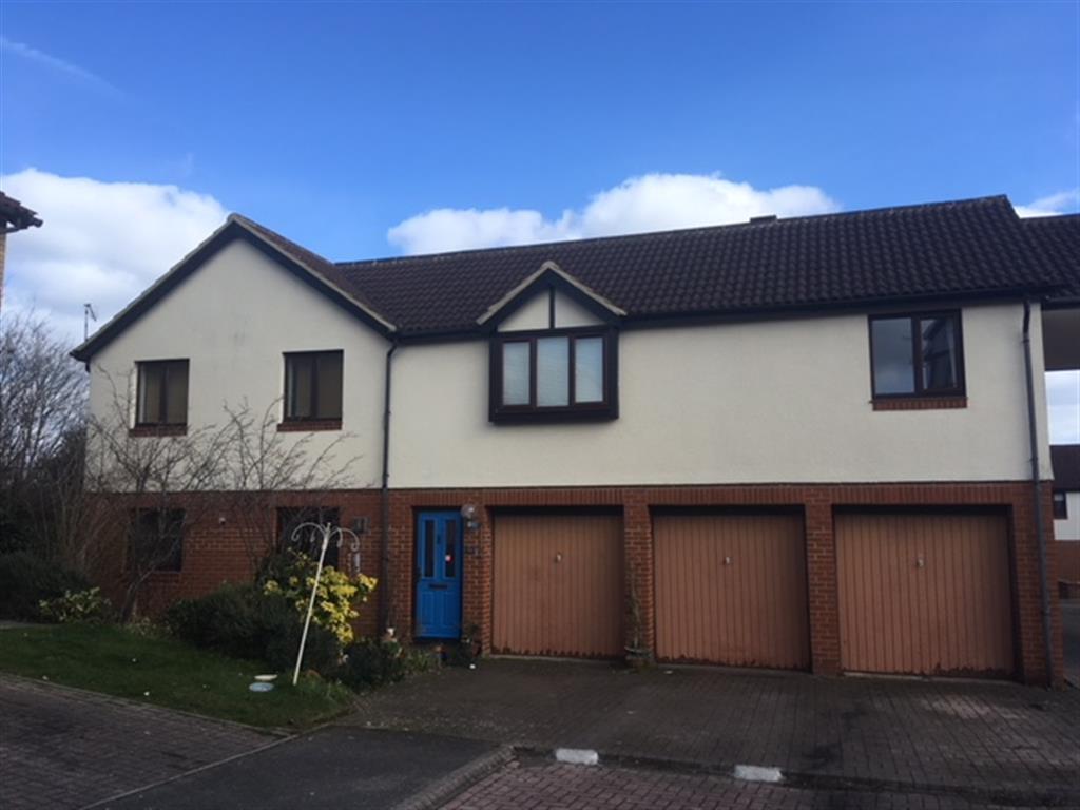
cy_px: 405
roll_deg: +0.6
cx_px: 540
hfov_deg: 61.7
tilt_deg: +7.2
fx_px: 905
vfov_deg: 48.2
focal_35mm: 29
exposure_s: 1/827
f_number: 2.2
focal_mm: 4.15
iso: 25
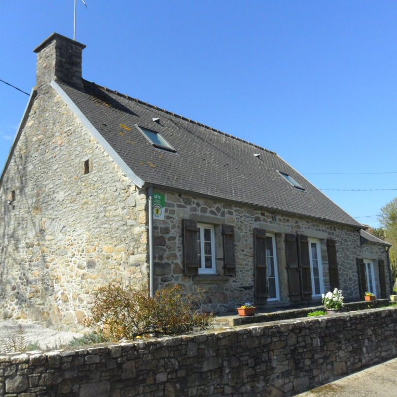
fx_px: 415
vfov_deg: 51.1
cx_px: 197
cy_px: 199
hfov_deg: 51.1
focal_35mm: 32
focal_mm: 4.9
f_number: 8.9
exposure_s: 1/180
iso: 100
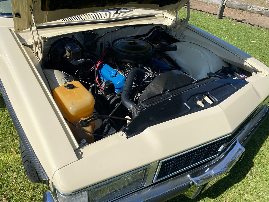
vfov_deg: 53.1
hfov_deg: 67.3
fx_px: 202
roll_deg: -2.3
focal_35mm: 26
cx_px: 134
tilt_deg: -31.1
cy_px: 101
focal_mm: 4.25
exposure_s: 1/4608
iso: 32
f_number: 1.8
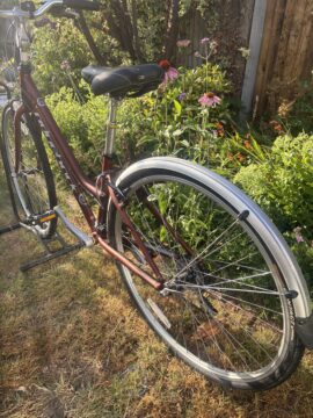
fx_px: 313
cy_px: 209
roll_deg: -1.7
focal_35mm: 26
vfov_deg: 67.3
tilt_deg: -30.0
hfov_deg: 53.1
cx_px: 156
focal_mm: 5.96
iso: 50
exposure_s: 1/490
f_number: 1.6
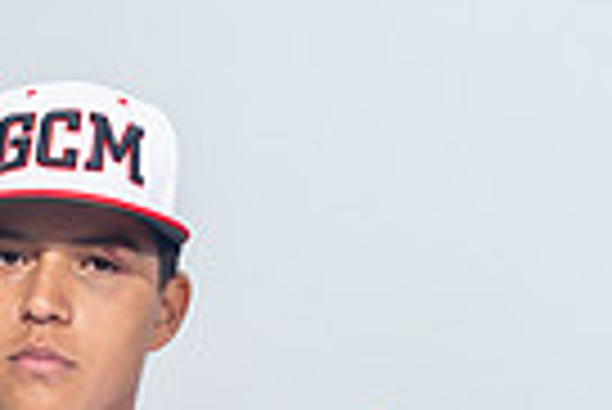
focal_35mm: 169
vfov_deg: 7.6
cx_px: -45
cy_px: 973
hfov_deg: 12.0
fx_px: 2876
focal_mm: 51
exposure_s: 1/125
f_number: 8
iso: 320
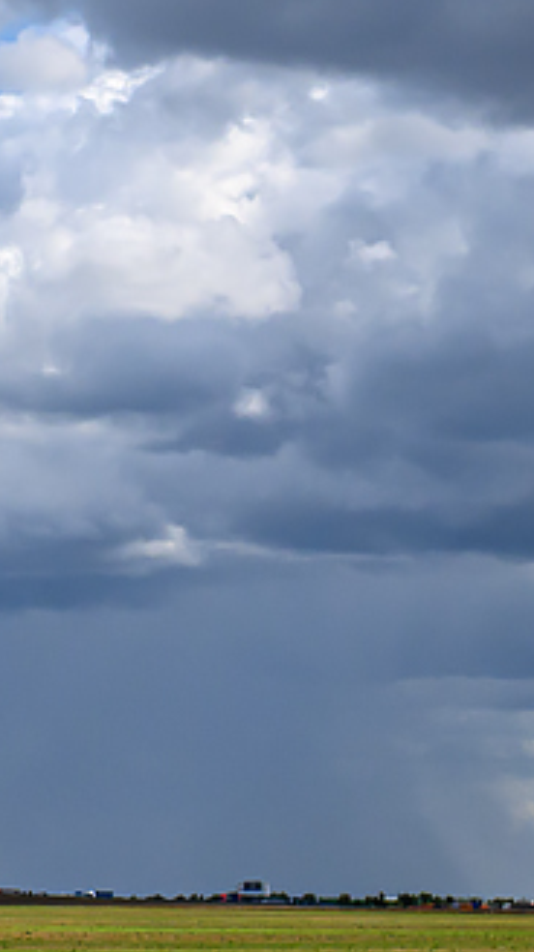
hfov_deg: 7.3
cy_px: 241
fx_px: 4210
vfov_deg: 12.9
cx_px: 351
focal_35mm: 167
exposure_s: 1/1500
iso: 200
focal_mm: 29
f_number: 8
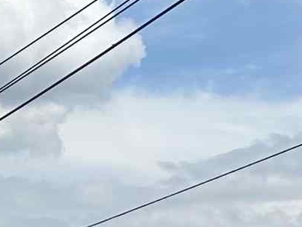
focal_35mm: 198
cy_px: 746
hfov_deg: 9.6
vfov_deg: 6.6
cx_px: -199
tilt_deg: -10.6
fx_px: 1729
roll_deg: +1.5
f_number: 1.5
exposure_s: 1/4115
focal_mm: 5.7
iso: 50
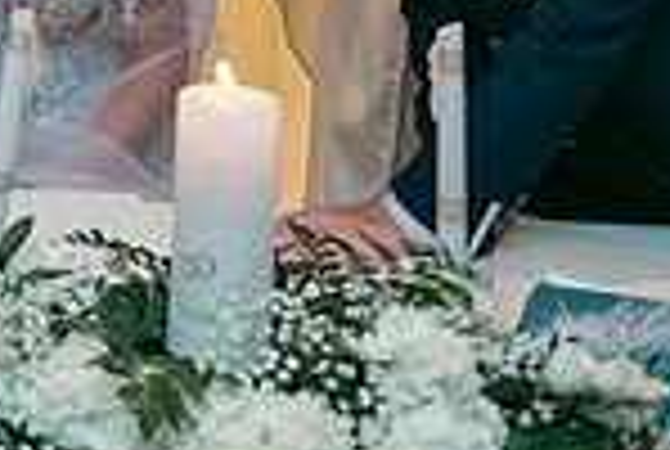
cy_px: -340
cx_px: -279
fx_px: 2611
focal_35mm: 140
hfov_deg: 13.9
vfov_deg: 9.4
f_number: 3.5
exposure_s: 1/160
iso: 800
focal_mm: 36
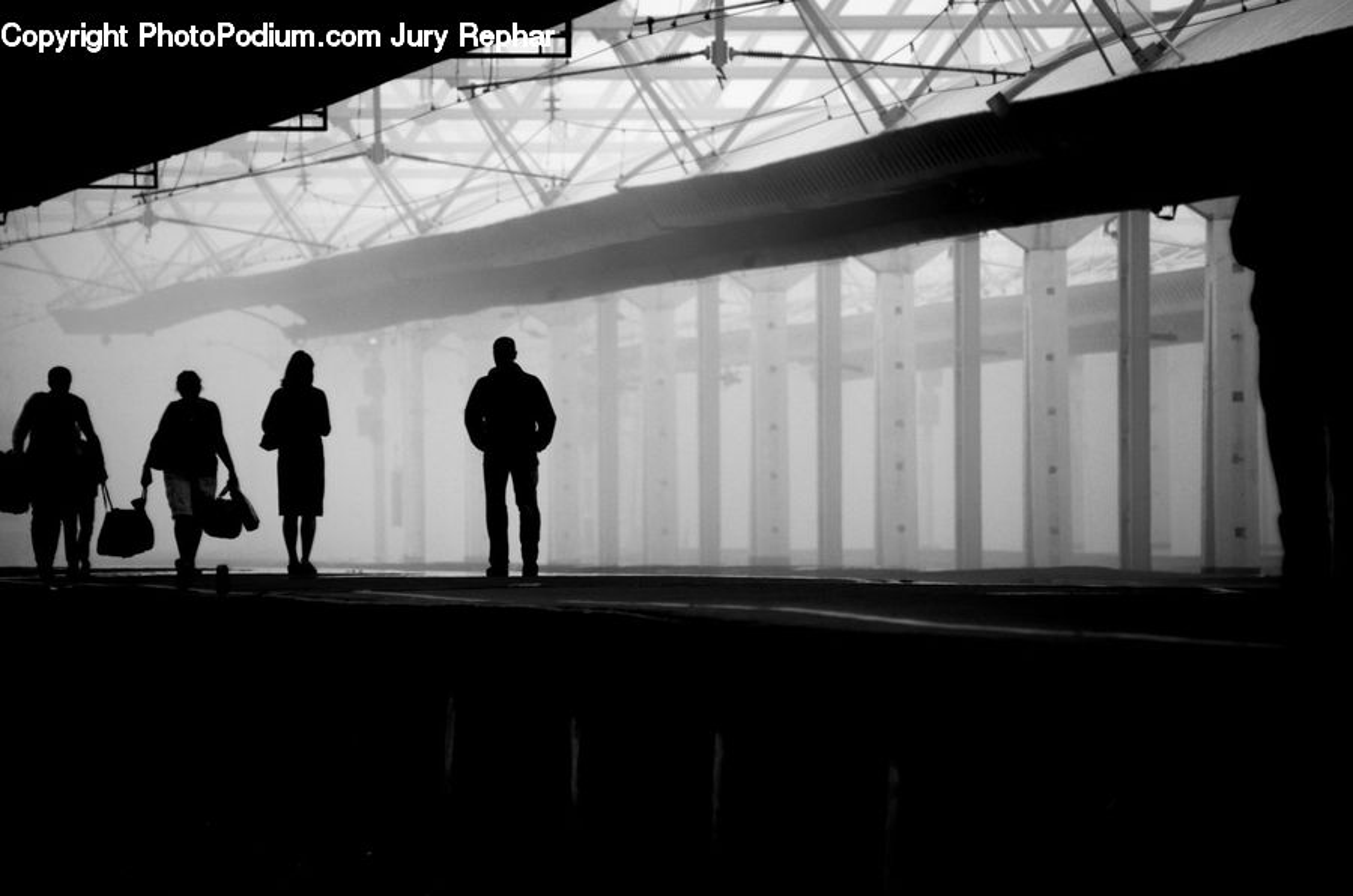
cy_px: 448
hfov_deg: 4.6
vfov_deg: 3.0
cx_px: 676
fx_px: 16877
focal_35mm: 450
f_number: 6.3
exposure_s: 1/160
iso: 400
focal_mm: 300
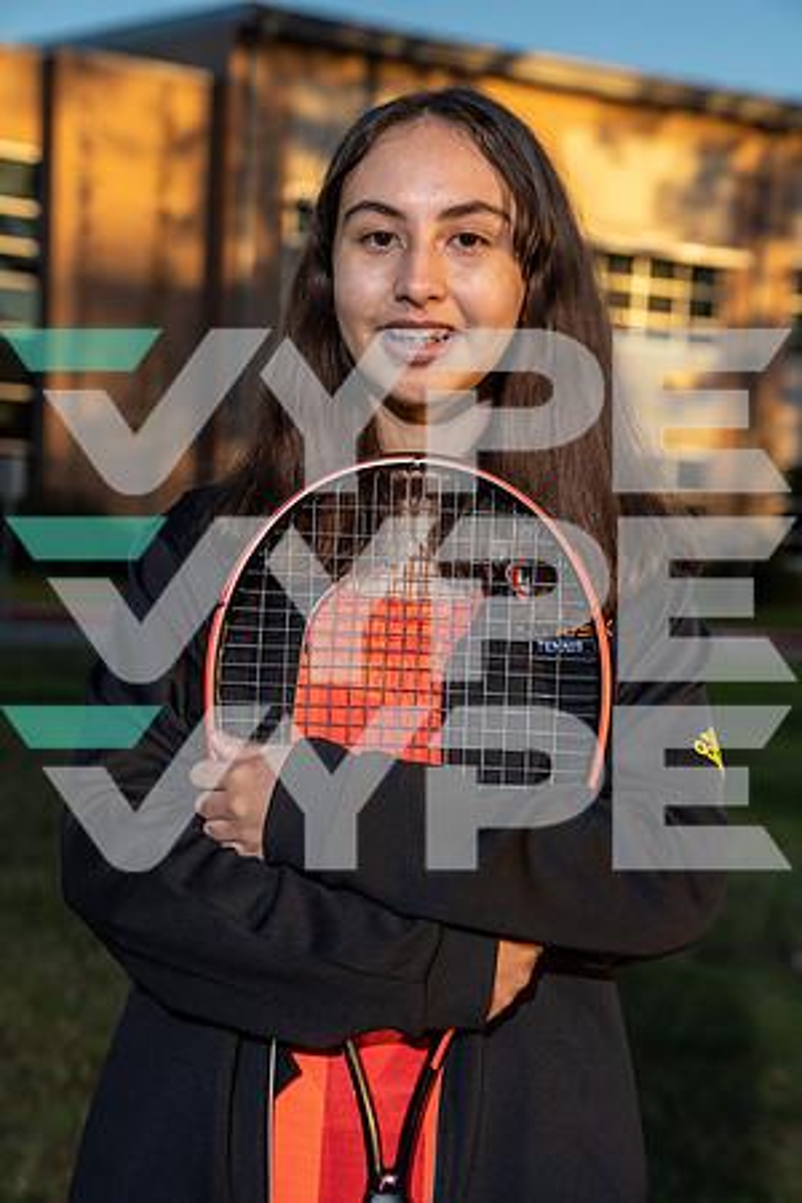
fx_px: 2005
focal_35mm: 60
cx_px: 401
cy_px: 602
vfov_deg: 33.4
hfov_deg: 22.6
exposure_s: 1/250
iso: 125
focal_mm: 60
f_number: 4.5
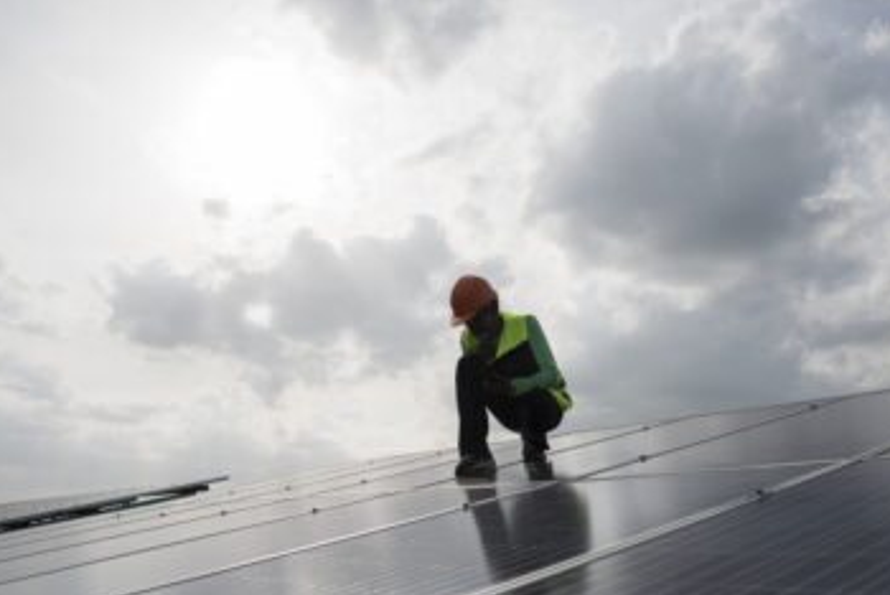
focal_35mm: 32
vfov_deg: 41.1
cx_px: 496
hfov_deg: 58.5
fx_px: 792
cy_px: 334
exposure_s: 1/2500
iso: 100
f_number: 4
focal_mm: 28
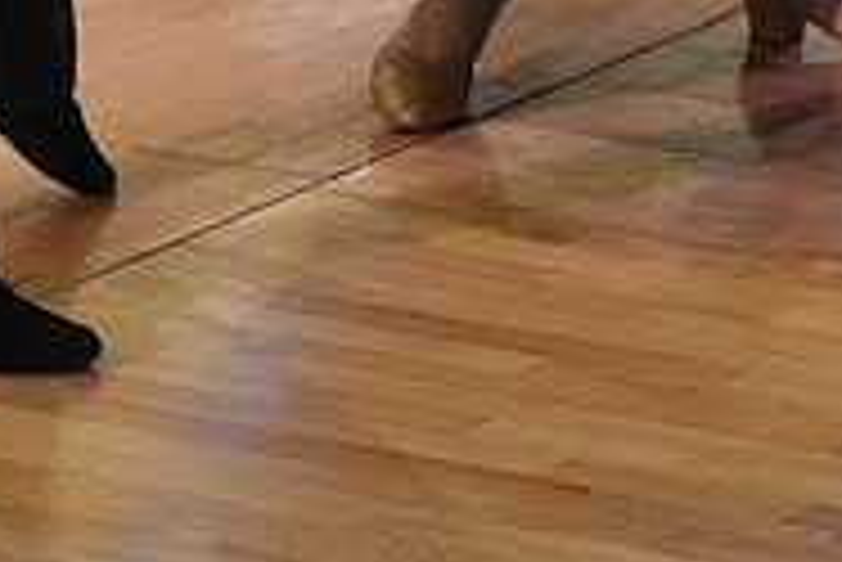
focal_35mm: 270
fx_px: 6320
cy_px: -719
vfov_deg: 5.0
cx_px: 453
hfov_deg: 7.6
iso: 3200
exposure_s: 1/200
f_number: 4
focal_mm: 87
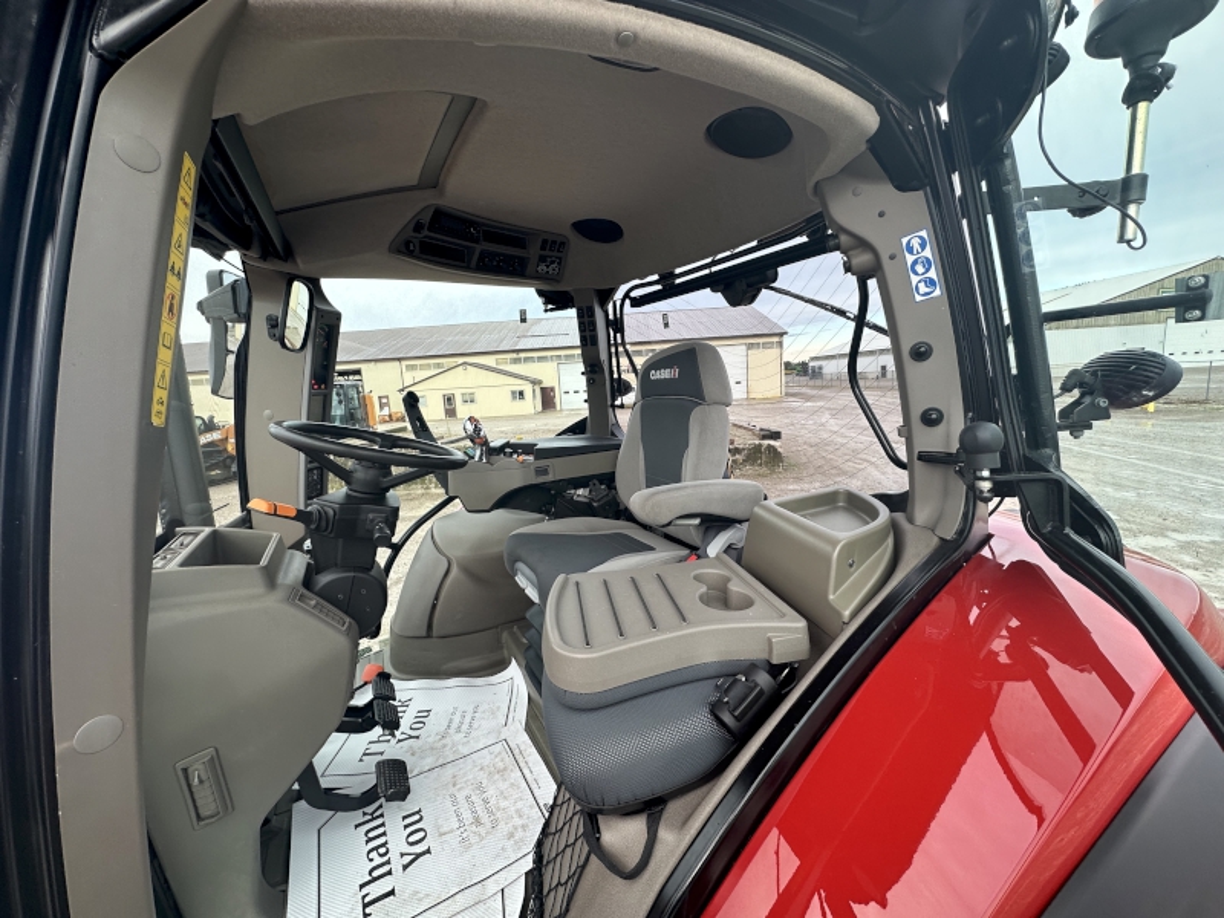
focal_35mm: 14
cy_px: 459
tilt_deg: -10.8
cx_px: 612
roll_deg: +4.1
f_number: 2.2
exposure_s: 1/99
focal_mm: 2.22
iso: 40
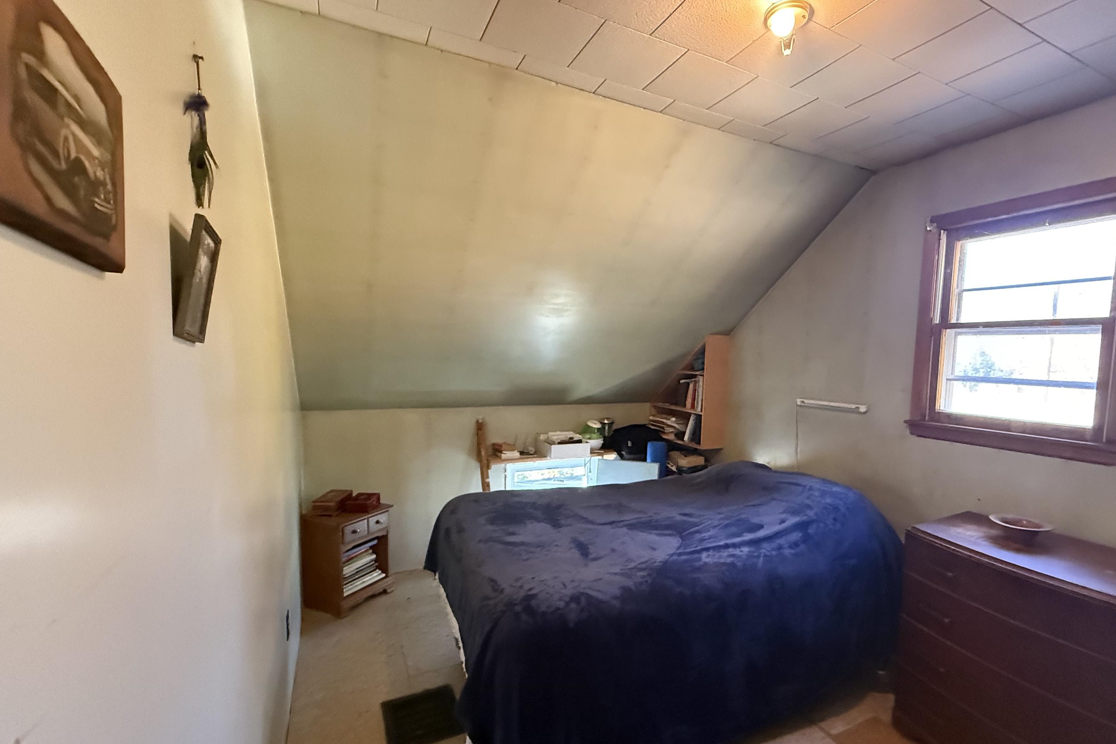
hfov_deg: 92.8
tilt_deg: -5.8
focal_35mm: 17
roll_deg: -1.1
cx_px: 626
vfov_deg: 70.3
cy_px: 406
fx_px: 527
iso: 1000
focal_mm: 2.22
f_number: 2.2
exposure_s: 1/60
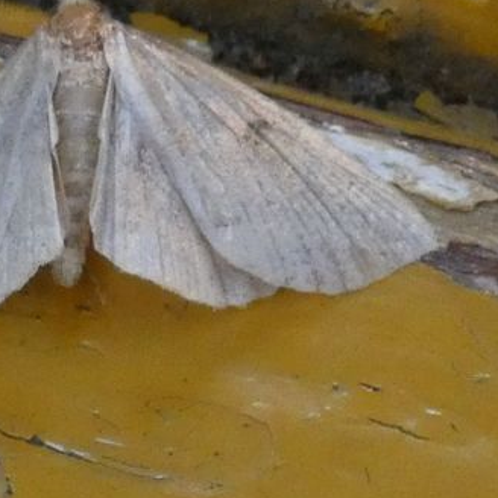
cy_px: 115
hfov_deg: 8.7
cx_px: 154
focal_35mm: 200
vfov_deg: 8.7
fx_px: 3255
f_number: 4.6
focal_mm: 15.6
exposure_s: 1/80
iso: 800
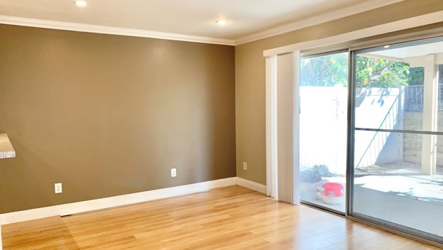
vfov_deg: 40.2
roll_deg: +0.8
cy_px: 138
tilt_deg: -5.4
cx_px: 223
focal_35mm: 29
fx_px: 341
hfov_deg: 66.0
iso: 80
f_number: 1.8
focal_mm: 4.25
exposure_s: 1/120
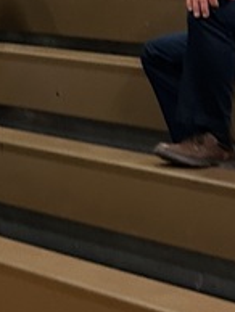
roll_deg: -2.1
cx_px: -343
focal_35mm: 137
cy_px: -11
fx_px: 1237
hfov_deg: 9.5
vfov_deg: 14.1
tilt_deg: -2.0
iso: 160
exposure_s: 1/60
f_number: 1.5
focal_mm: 5.7
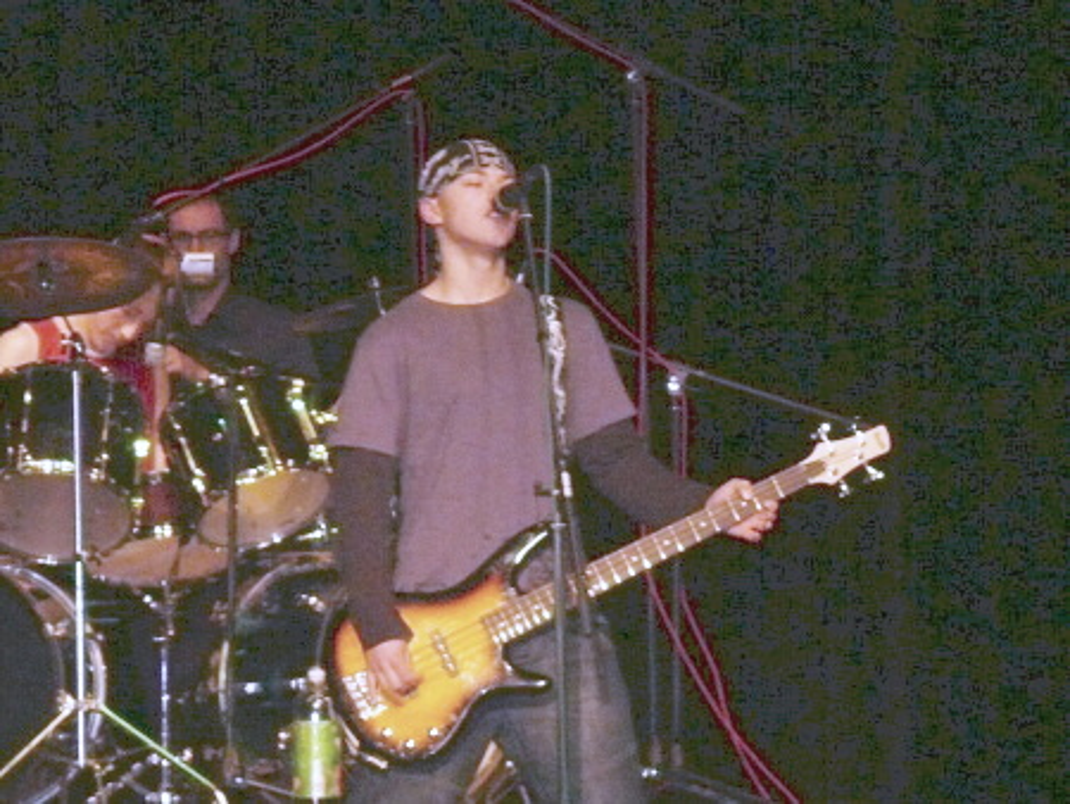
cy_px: 402
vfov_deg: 5.0
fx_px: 9247
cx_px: 535
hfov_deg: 6.6
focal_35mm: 299
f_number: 3.6
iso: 400
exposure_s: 1/30
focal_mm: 35.4
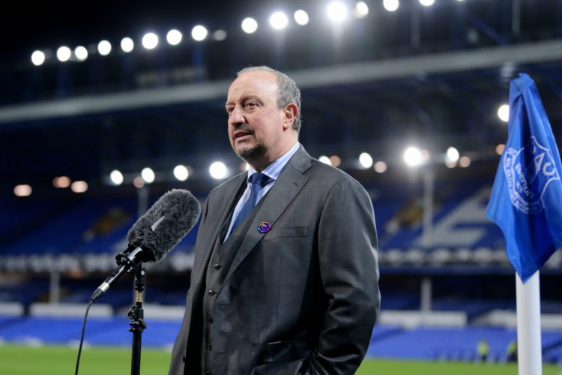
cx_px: 281
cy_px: 188
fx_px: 1342
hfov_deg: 23.6
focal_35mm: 86
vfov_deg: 15.9
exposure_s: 1/1250
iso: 2000
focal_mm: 86
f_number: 2.8
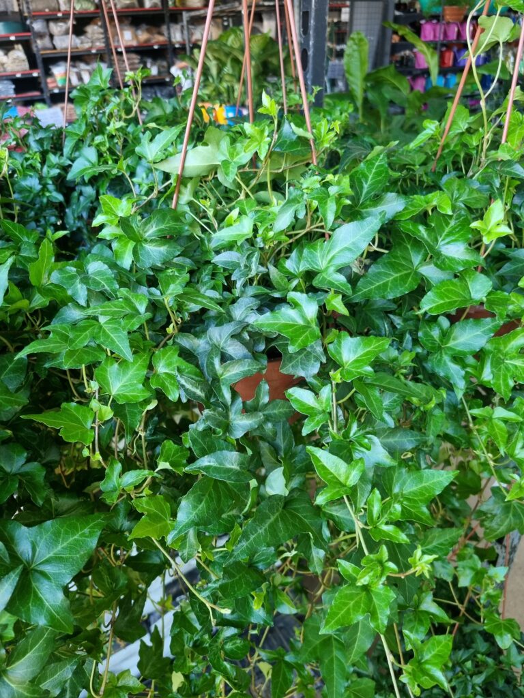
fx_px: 525
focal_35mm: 26
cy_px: 349
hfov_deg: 53.1
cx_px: 262
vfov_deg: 67.3
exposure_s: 1/60
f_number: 1.8
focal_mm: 5.4
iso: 160
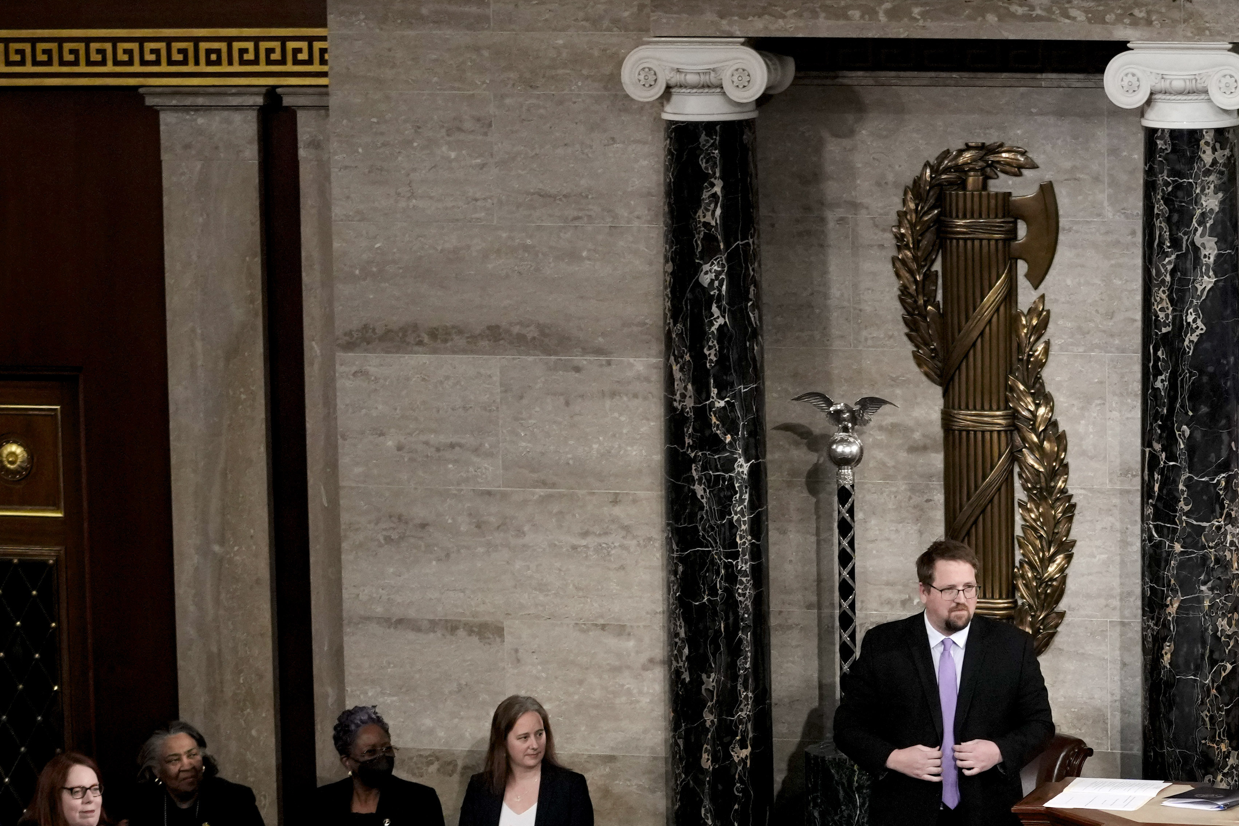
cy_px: 1002
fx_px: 6057
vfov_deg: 7.7
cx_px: 980
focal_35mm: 176
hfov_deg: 11.6
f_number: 2.8
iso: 2000
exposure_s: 1/640
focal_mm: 70
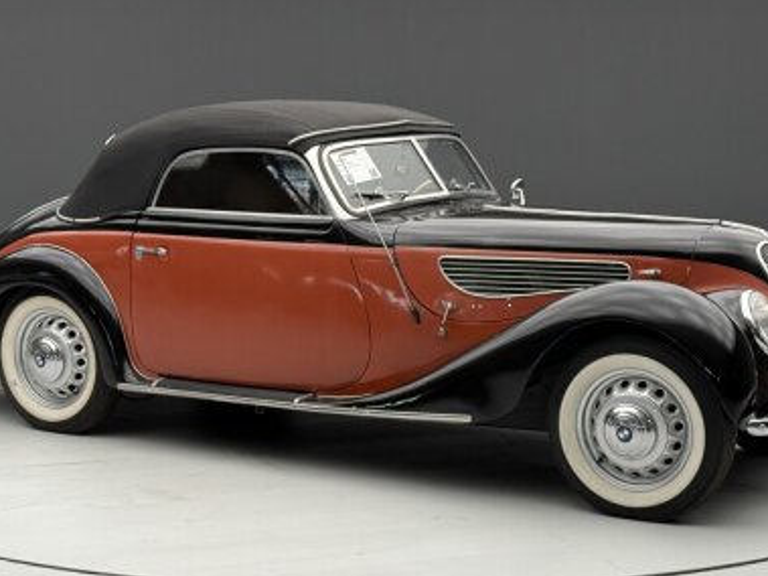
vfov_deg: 18.1
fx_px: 1797
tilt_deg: -10.2
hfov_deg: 24.1
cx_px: 351
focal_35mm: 81
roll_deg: -0.2
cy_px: 398
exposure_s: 1/99
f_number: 1.78
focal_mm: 6.76
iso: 100
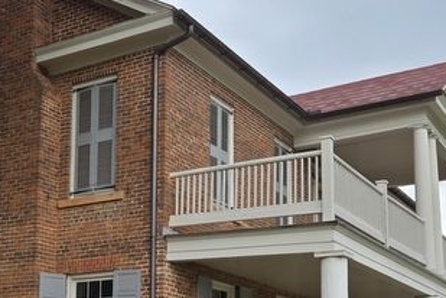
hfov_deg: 31.6
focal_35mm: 62
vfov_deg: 21.6
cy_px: 246
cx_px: 98
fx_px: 768
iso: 25
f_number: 1.8
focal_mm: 5.4
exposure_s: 1/694
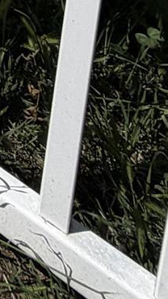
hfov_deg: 8.6
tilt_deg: -10.0
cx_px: -442
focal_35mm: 95
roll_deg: -1.9
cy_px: -582
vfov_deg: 11.8
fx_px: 753
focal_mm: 2.22
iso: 20
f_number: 2.2
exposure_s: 1/1613
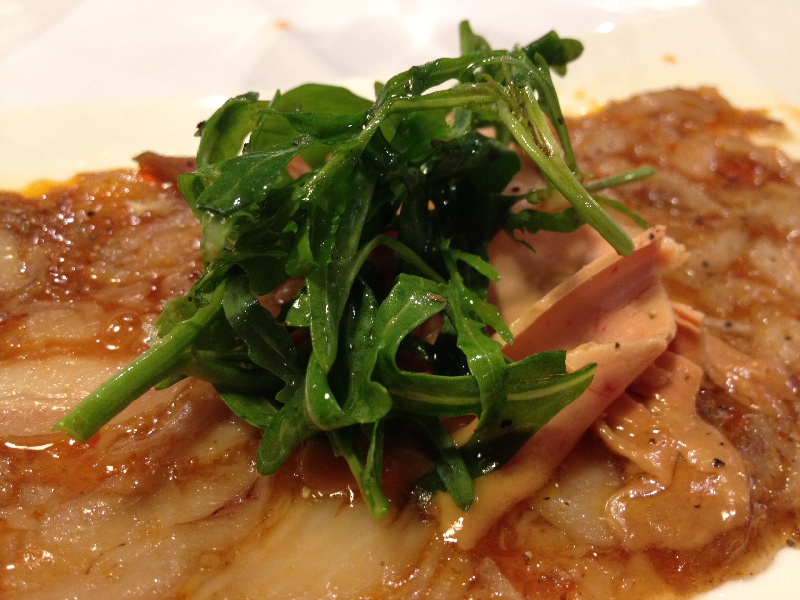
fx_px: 809
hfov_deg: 52.6
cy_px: 300
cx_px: 400
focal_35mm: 35
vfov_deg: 40.7
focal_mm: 4.28
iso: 200
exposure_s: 1/20
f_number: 2.4
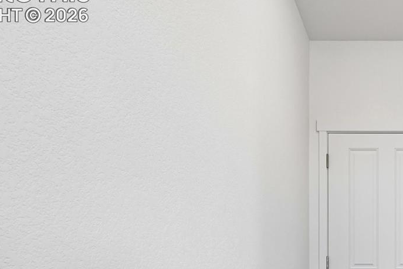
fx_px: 369
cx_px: 384
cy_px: 257
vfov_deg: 36.6
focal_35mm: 33
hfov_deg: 49.0
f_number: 11
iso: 280
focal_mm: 14
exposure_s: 1/15
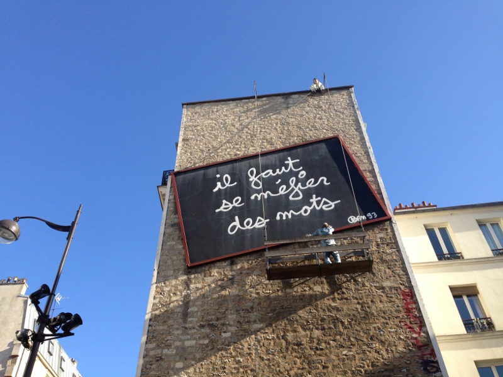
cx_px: 252
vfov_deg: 42.9
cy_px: 188
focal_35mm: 33
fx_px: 480
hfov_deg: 55.4
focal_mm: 4.13
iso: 50
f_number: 2.4
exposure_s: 1/583
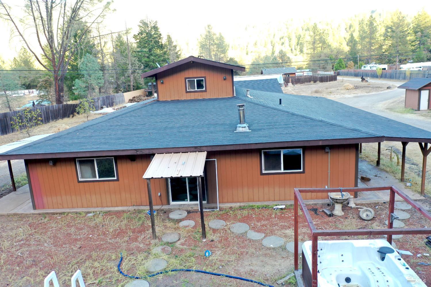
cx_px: 216
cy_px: 144
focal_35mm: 28
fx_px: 335
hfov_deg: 65.5
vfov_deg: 46.4
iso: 100
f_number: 3.2
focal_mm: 10.26
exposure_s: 1/50
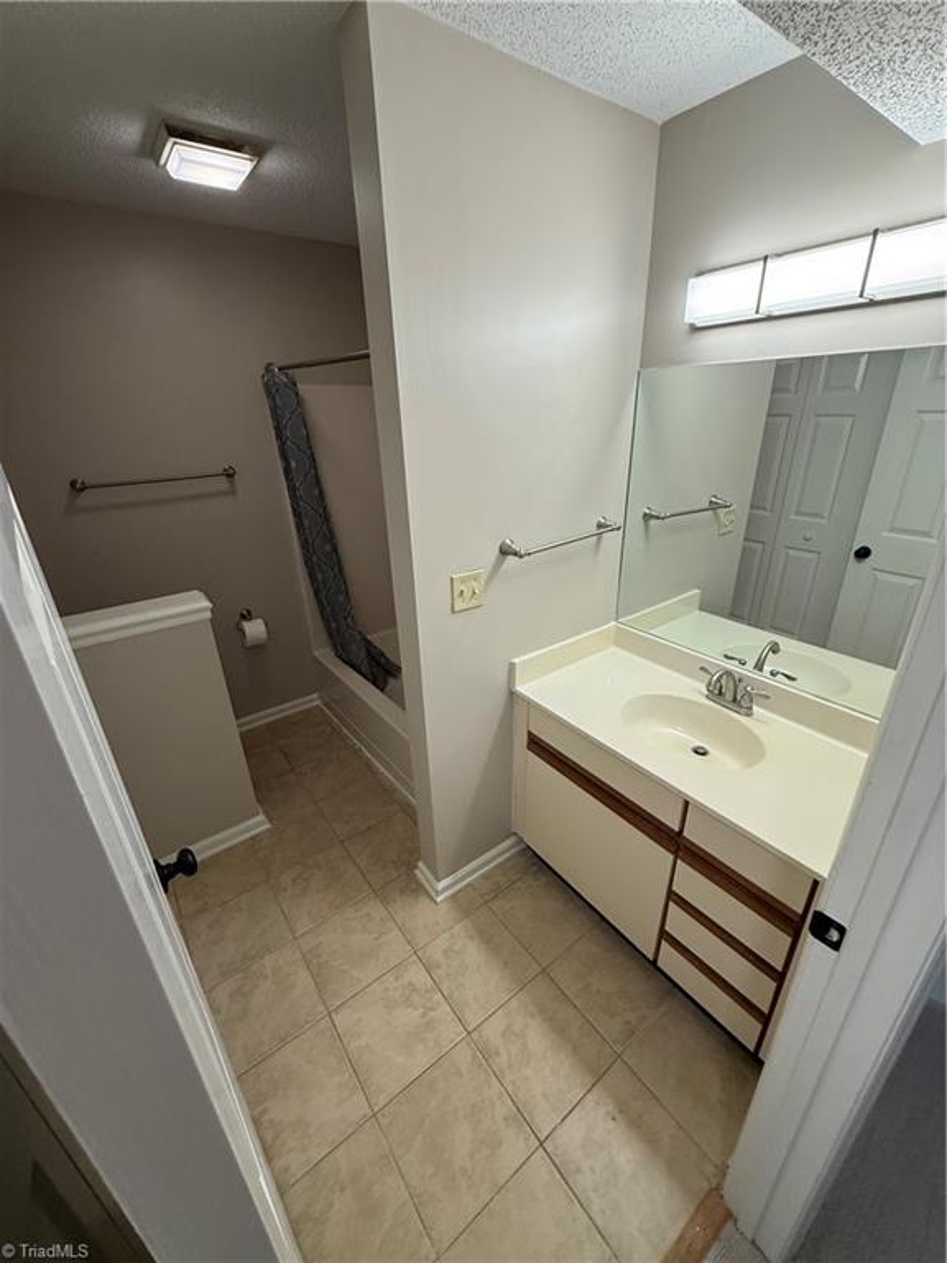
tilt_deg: -23.7
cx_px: 474
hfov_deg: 85.7
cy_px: 632
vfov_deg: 102.1
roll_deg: +1.0
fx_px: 511
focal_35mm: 14
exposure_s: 1/120
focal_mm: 2.22
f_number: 2.2
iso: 160
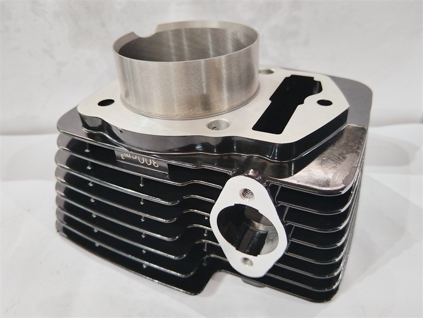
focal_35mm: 26
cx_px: 212
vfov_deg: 53.1
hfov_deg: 67.3
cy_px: 159
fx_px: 318
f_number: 1.9
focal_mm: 4.95
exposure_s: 1/50
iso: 3564
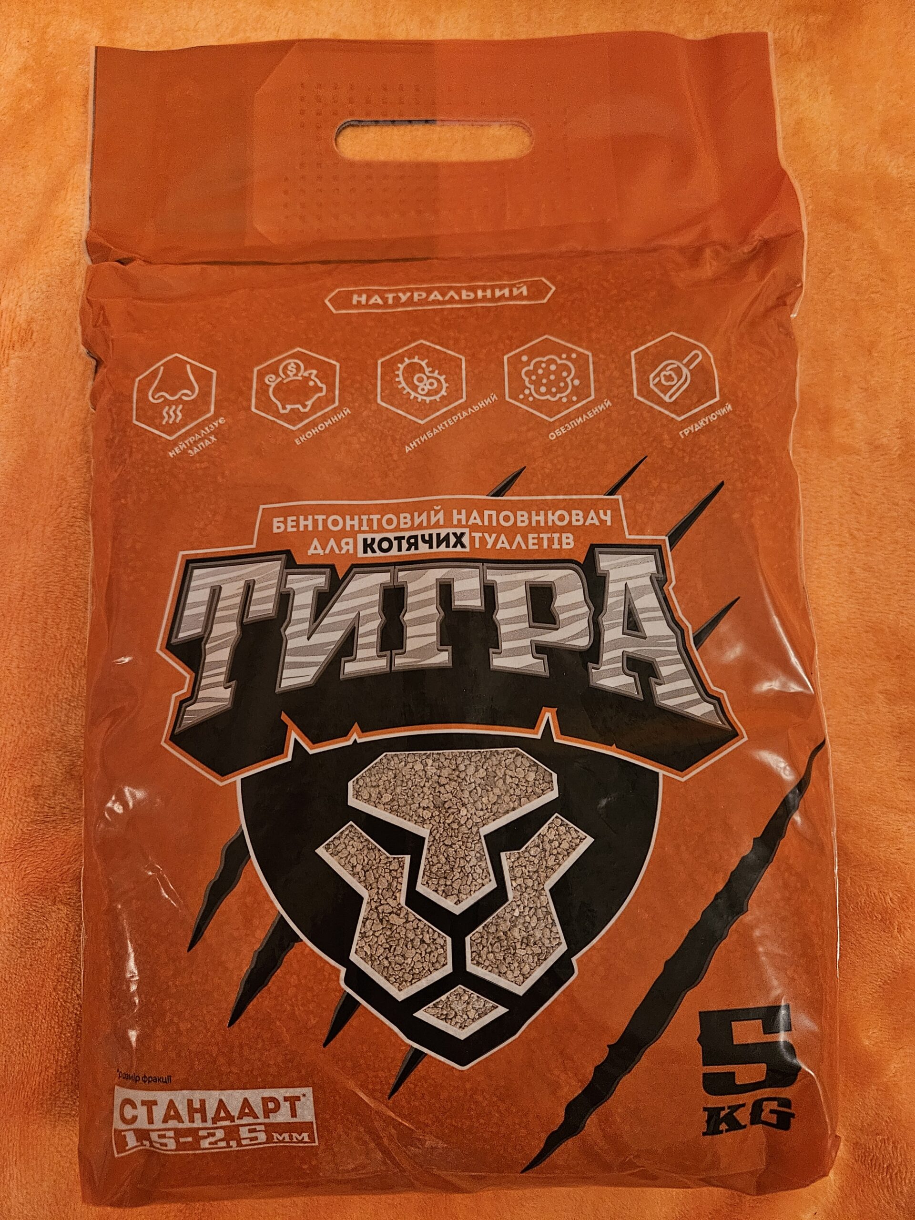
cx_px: 458
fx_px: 811
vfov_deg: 73.9
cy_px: 610
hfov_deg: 58.9
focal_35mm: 23
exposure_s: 1/50
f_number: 1.8
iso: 640
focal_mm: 5.4
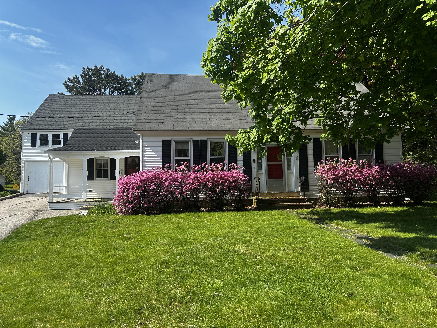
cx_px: 218
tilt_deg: +3.7
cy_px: 164
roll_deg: +1.1
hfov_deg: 71.6
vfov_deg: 56.8
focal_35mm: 24
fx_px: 303
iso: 80
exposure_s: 1/2660
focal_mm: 6.86
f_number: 1.78
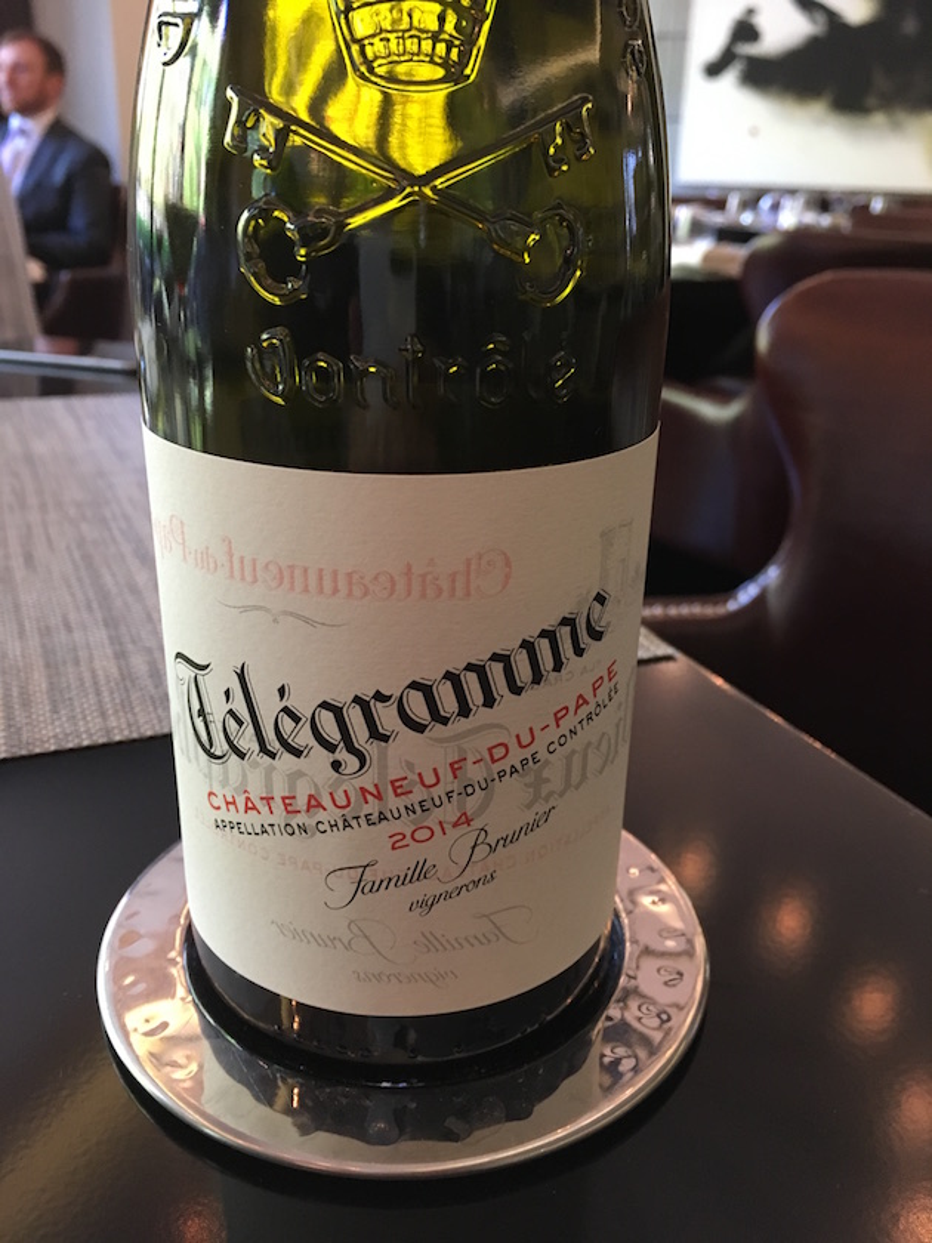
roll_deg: -1.4
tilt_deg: -22.5
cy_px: 622
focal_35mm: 29
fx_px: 1041
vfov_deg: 61.7
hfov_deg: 48.2
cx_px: 466
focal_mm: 4.15
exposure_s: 1/30
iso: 160
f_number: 2.2
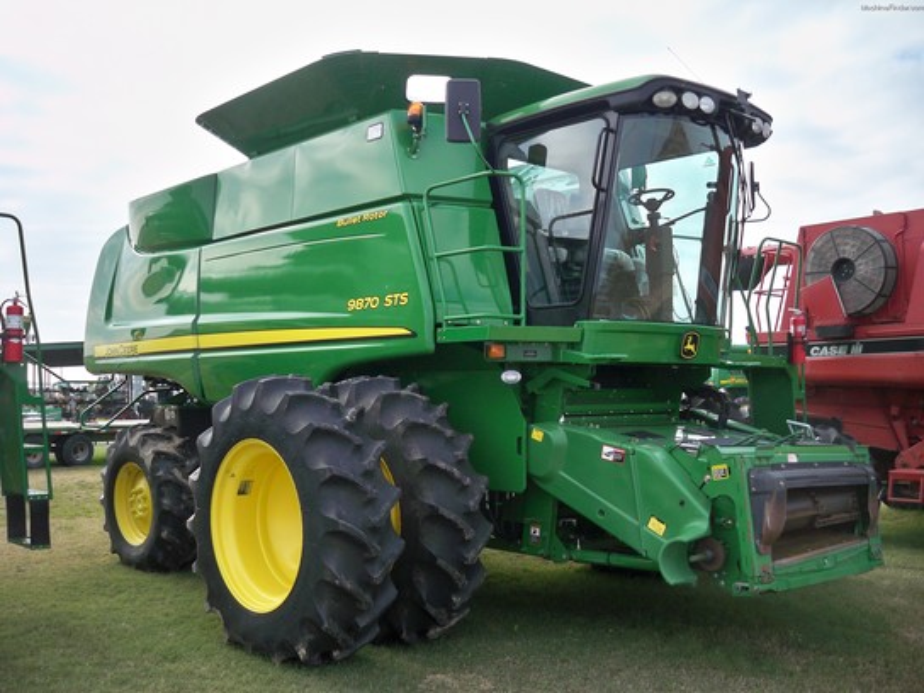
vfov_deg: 40.7
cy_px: 346
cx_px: 462
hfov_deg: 52.6
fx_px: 934
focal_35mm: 35
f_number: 3.1
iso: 160
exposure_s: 1/400
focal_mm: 6.3
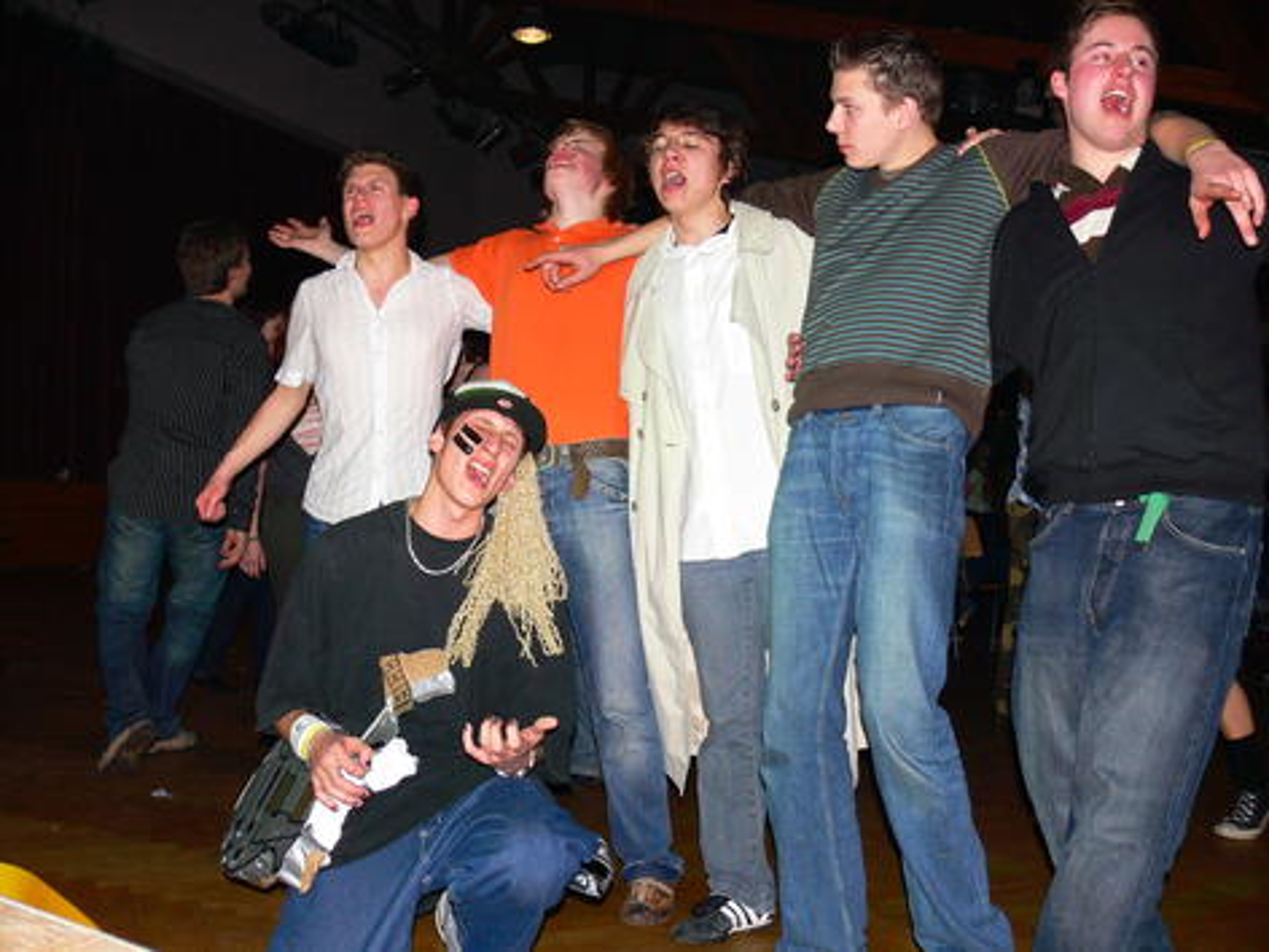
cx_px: 634
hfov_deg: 52.6
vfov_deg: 40.7
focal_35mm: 35
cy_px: 476
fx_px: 1283
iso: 100
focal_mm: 7.4
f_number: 2.8
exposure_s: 1/30
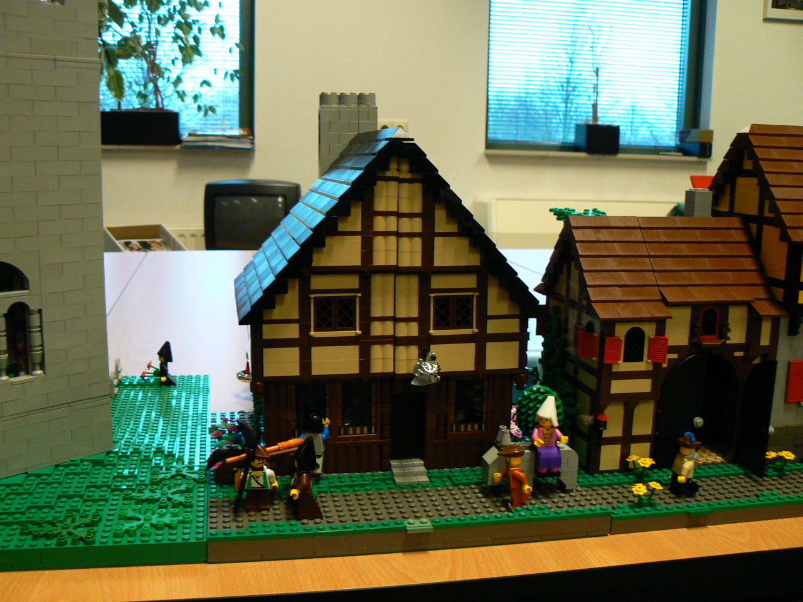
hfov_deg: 51.4
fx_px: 835
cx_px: 402
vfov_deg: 39.7
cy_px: 301
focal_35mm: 36
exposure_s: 1/25
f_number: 2.8
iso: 200
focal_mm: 6
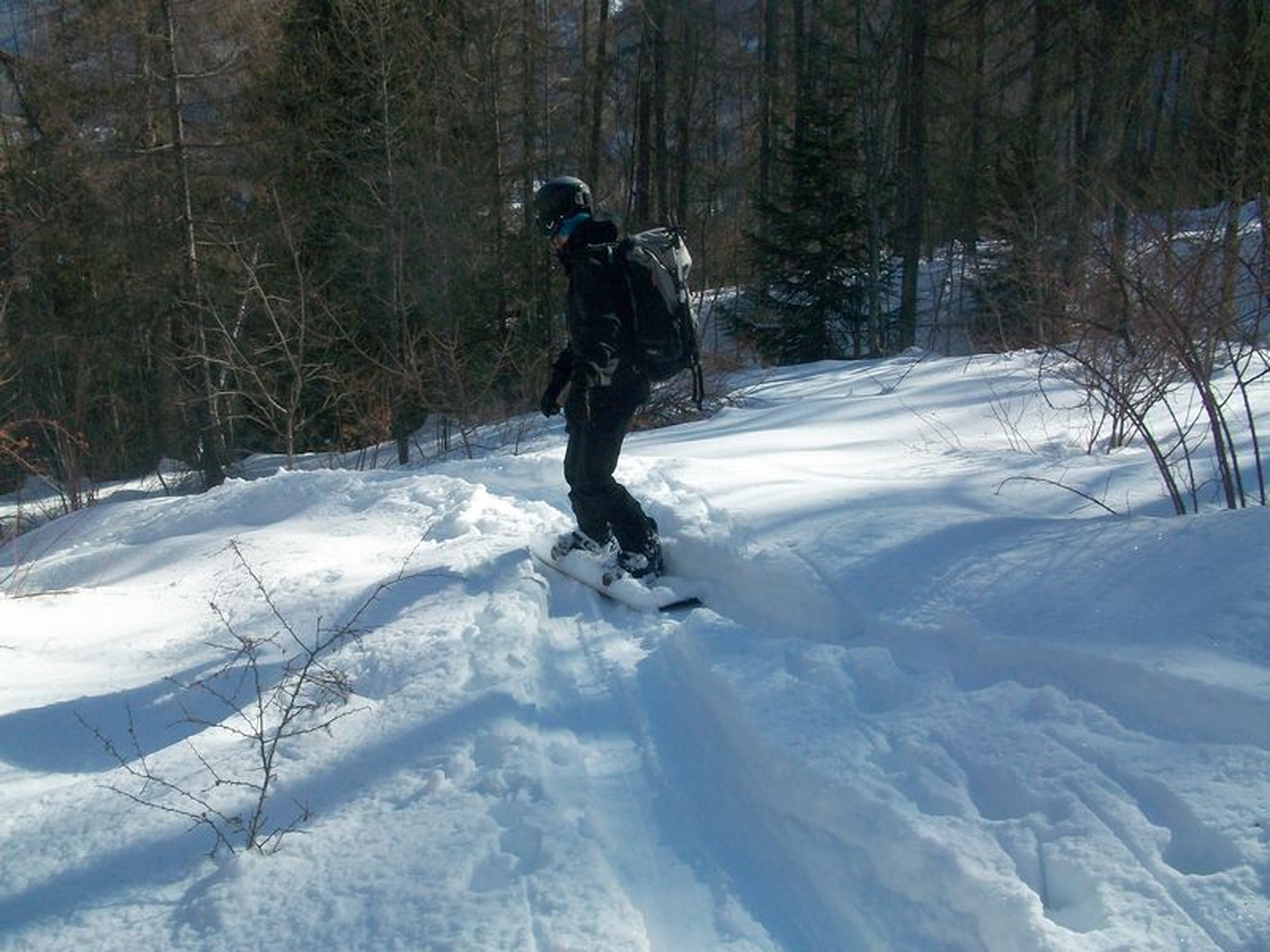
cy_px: 476
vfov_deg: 41.8
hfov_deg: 54.0
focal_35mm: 34
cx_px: 635
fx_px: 1247
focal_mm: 5.7
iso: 80
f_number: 5.5
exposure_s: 1/500
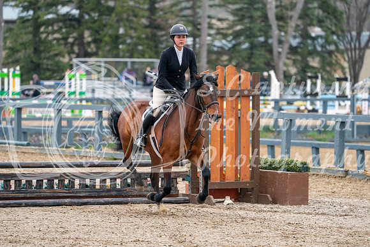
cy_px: 124
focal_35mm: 288
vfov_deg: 4.8
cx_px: 185
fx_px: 2961
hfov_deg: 7.2
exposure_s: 1/320
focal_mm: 288
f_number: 5.6
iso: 250
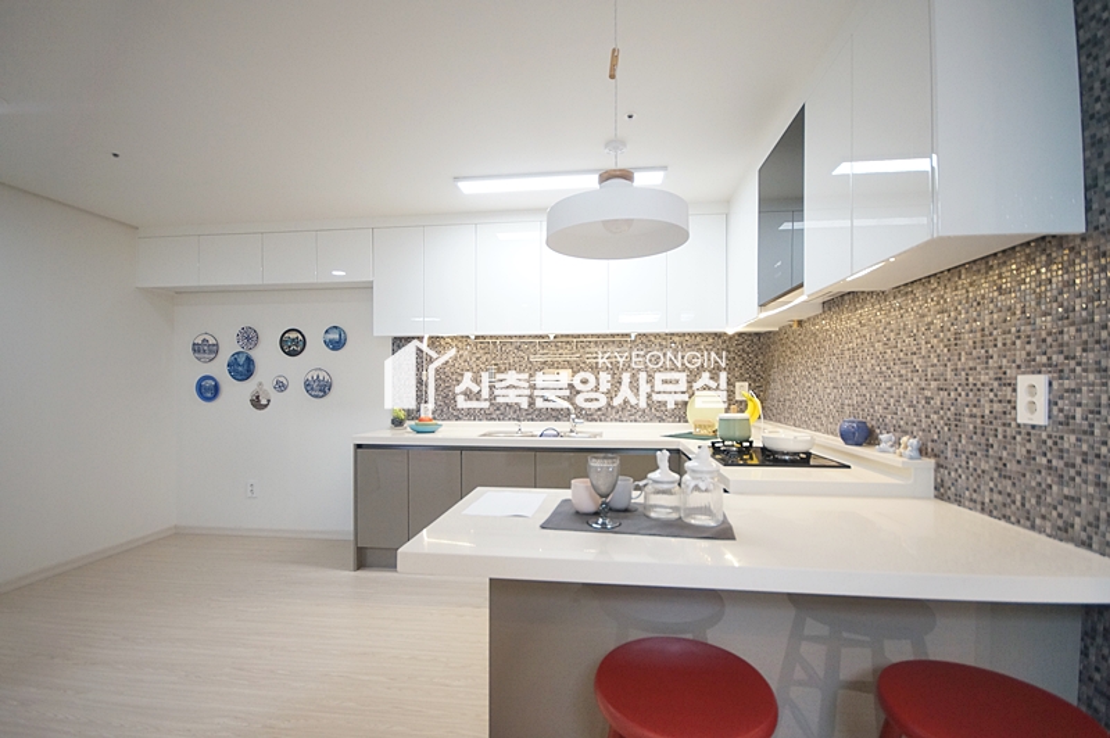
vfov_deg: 77.2
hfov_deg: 100.4
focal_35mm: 15
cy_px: 369
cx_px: 555
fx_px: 462
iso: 800
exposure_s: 1/80
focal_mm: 10
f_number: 4
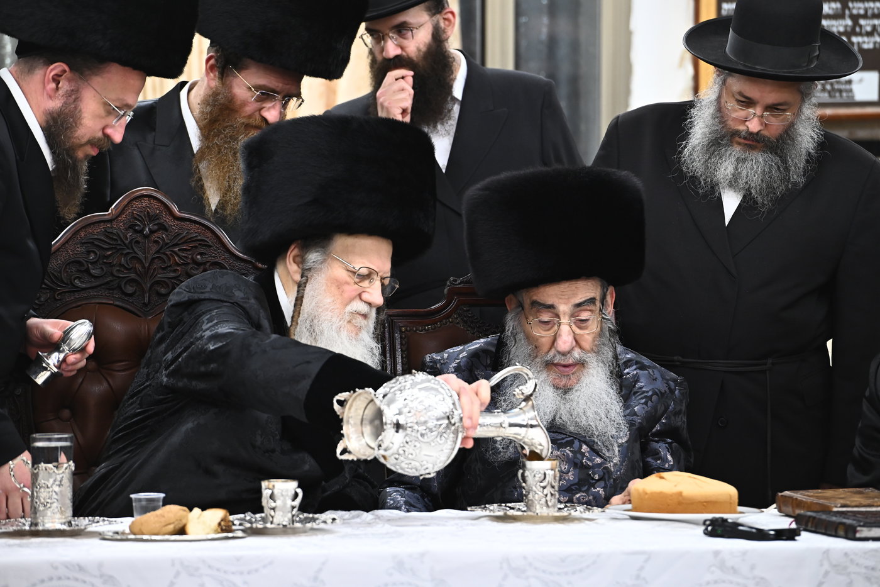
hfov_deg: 10.3
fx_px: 4888
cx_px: 440
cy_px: 294
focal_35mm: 200
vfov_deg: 6.9
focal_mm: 200
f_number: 5.6
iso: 1600
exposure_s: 1/200
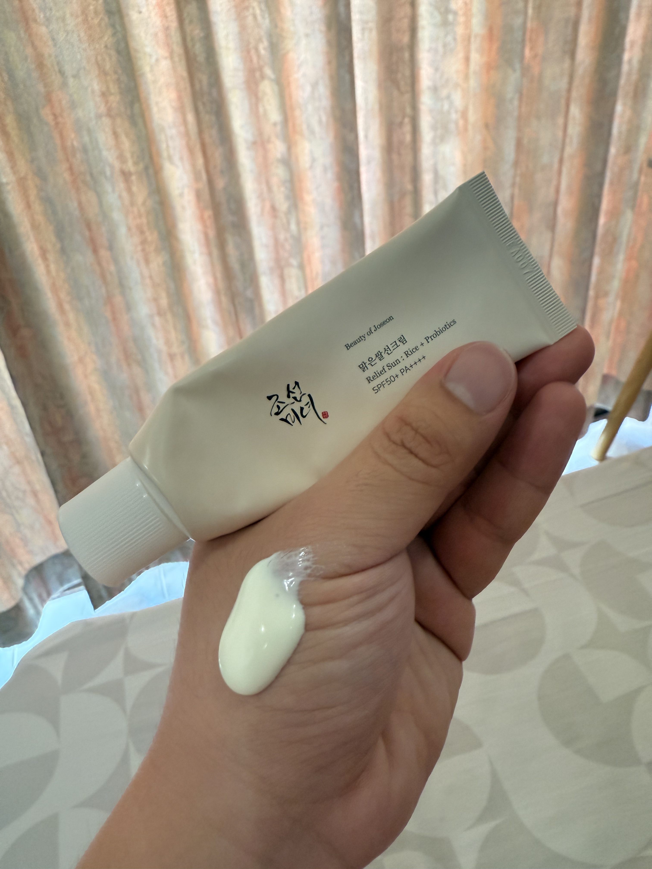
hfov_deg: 56.8
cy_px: 434
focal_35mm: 24
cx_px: 326
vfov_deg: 71.6
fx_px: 603
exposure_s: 1/100
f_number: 2.2
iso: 320
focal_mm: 2.2
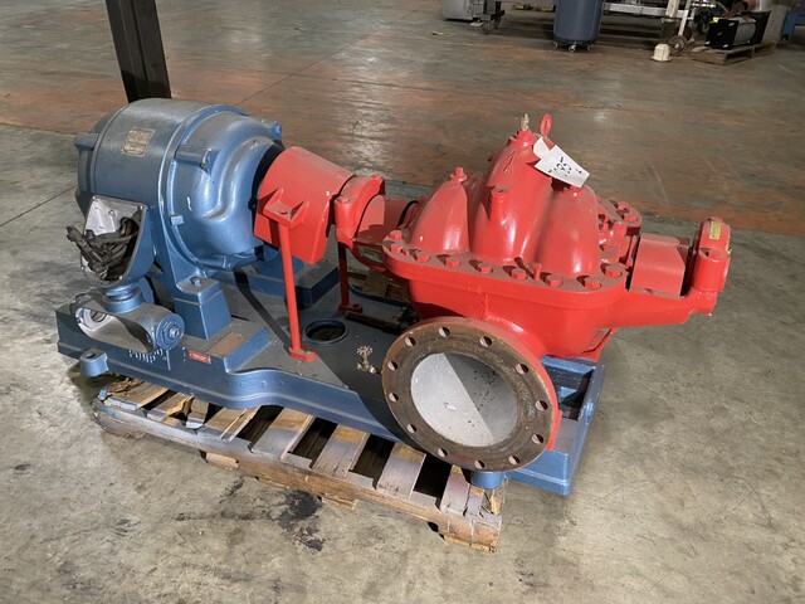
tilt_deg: -32.6
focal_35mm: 26
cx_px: 402
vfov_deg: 53.1
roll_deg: -1.8
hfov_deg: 67.3
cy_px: 302
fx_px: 605
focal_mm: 4.25
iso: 250
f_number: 1.8
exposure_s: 1/60
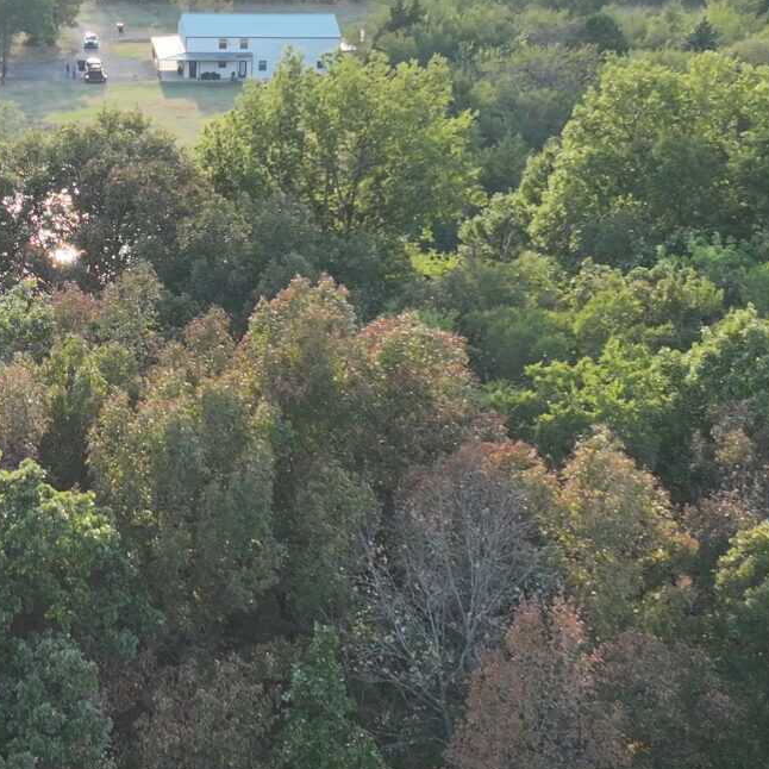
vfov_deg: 20.6
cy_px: 280
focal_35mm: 84
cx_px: -14
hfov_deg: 20.0
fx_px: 2111
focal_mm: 12.29
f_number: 2.8
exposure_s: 1/1600
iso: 400
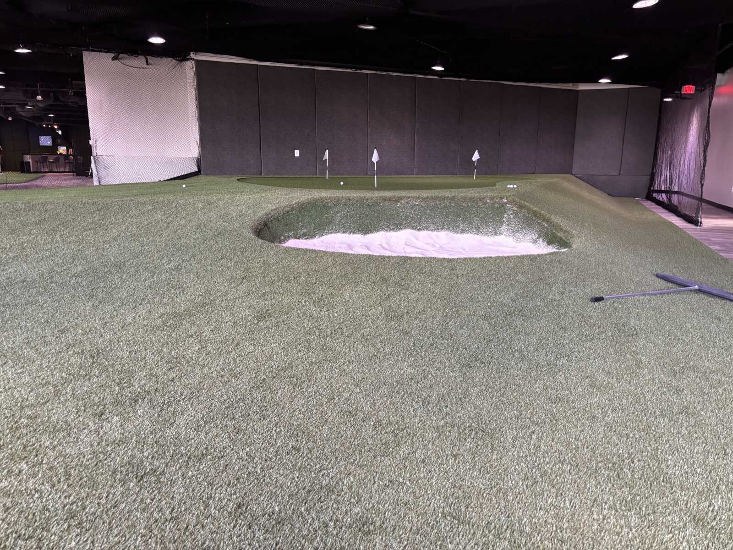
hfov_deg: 67.3
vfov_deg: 53.1
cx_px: 366
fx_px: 551
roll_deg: +0.2
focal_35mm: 26
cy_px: 275
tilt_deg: -11.3
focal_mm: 5.96
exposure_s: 1/60
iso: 400
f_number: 1.6
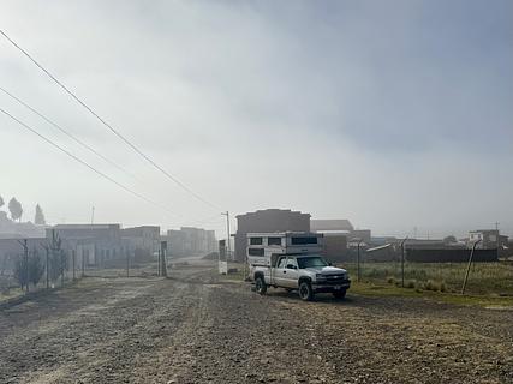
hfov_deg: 71.6
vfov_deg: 56.8
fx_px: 356
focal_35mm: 24
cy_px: 192
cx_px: 256
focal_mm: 6.76
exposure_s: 1/17544
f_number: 1.78
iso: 50
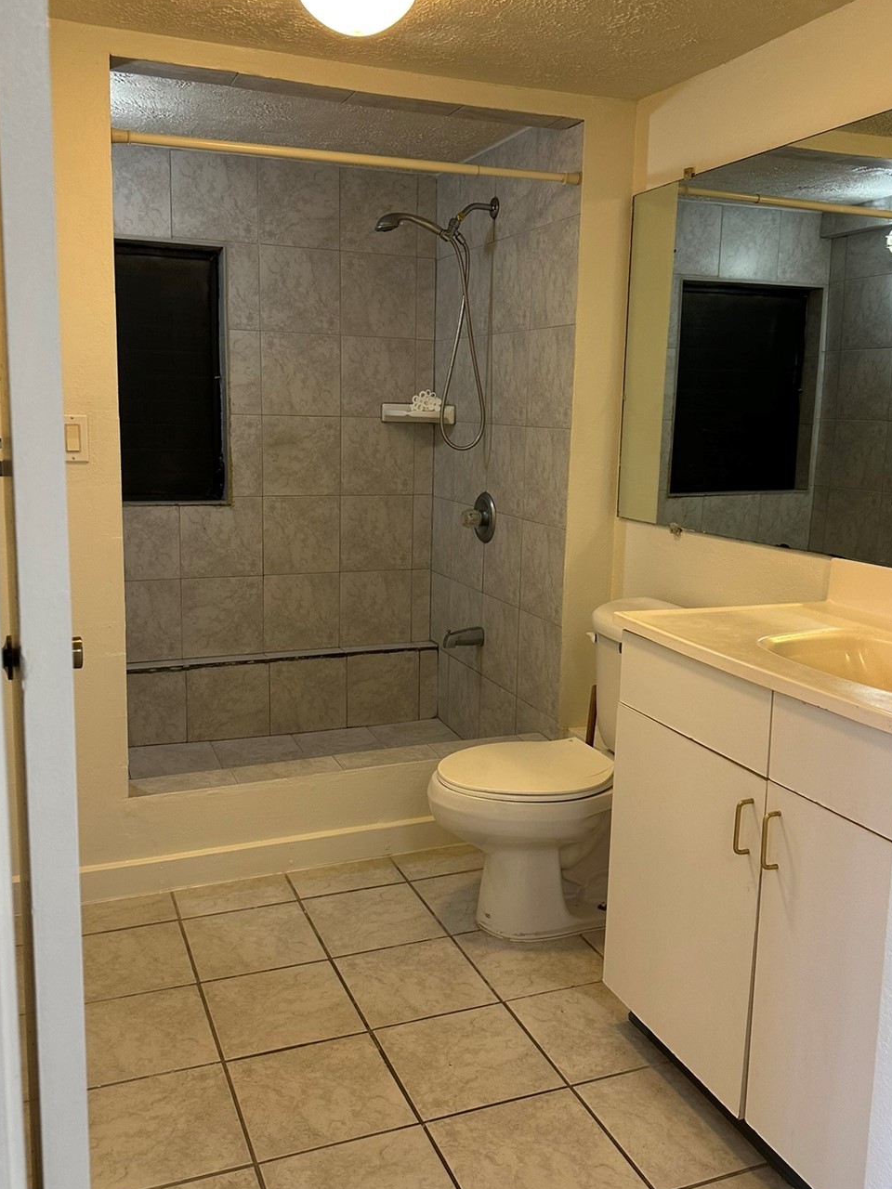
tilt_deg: -8.1
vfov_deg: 59.9
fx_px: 1031
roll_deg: -2.4
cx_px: 451
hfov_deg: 46.8
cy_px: 559
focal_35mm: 30
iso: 160
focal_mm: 6.86
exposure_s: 1/60
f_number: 1.78
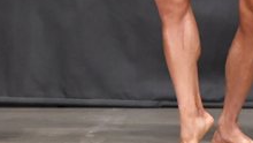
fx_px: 5578
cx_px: 292
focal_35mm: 831
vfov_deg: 1.5
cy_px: -105
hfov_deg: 2.6
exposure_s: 1/400
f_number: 5.6
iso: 6400
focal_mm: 150
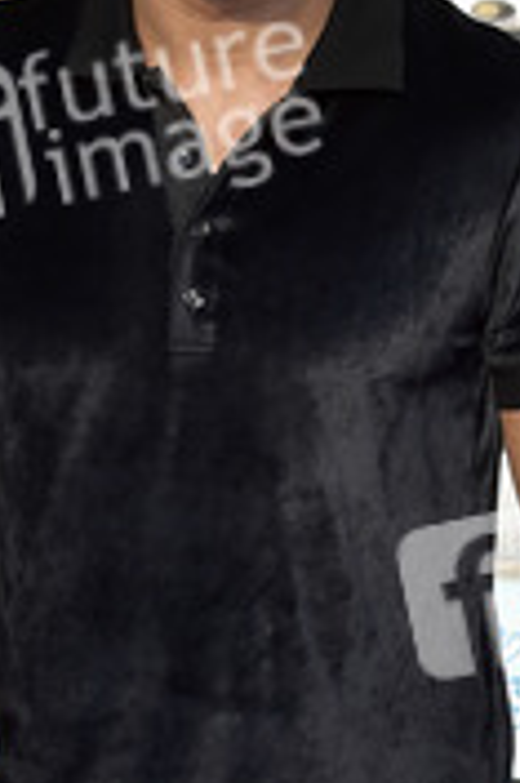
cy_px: 351
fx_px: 3213
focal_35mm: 148
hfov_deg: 9.3
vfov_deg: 13.9
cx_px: 224
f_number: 7.1
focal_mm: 65
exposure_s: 1/250
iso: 400
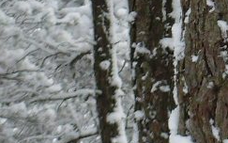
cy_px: -19
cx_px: 479
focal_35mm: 425
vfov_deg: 3.1
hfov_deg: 4.8
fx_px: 2641
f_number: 4.4
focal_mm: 16
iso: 50
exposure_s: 1/125
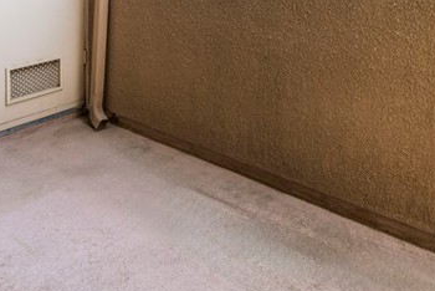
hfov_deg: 46.9
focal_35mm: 38
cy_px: -84
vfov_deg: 28.8
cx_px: 370
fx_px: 460
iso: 100
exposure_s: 1/30
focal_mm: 13
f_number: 7.1
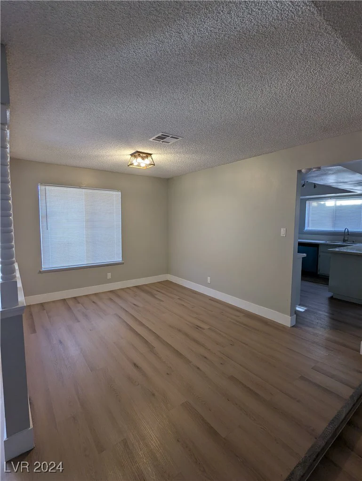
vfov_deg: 94.4
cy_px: 240
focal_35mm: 16
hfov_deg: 78.3
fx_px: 222
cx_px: 181
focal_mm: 2.35
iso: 51
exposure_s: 1/40
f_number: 2.2
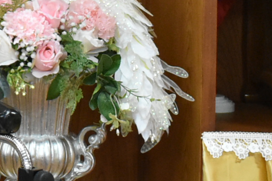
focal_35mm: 226
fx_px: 1707
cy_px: -64
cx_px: -317
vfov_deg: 6.0
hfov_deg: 8.5
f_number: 5
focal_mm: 30
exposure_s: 1/100
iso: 3200
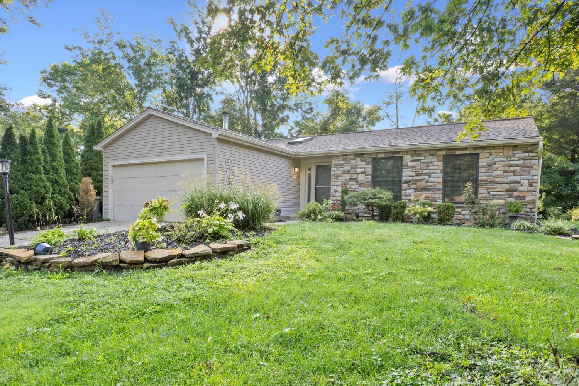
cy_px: 193
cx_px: 290
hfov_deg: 78.6
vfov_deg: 57.2
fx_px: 354
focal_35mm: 22
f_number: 2.8
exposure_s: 1/350
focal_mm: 8.38
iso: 100
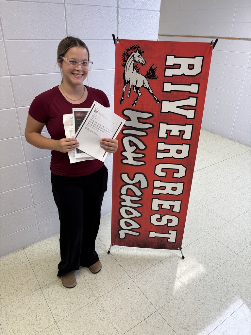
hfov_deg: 53.1
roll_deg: -2.2
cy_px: 168
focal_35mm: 26
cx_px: 126
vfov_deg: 67.3
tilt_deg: -28.1
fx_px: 251
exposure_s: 1/120
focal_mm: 5.96
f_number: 1.6
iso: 125
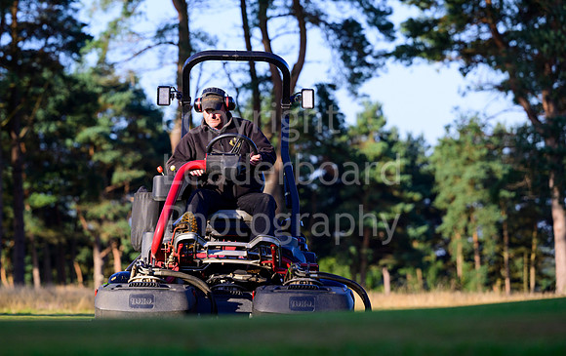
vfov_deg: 7.5
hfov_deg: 11.8
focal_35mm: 177
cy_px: 137
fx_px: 2735
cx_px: 238
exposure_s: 1/2000
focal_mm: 150
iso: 640
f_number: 4
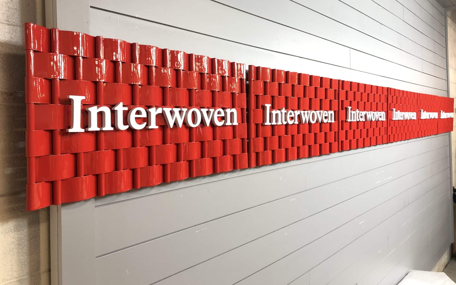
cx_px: 230
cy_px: 121
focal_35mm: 30
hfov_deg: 62.9
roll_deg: +1.5
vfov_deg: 41.7
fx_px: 373
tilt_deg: -0.2
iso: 32
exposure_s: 1/30
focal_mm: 4
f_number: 1.8
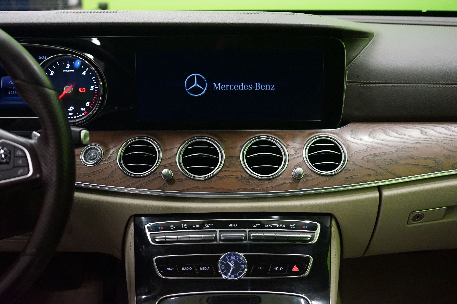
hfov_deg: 45.4
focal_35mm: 43
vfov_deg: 31.2
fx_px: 546
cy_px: 152
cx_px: 228
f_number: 4.5
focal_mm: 43
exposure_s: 1/40
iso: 6400
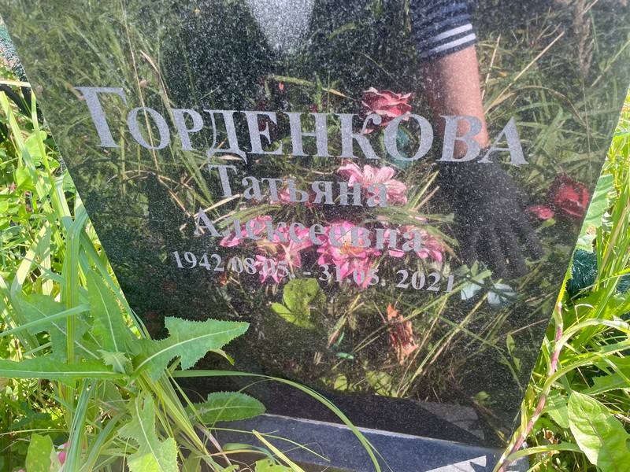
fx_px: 473
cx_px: 315
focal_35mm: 26
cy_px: 236
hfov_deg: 67.3
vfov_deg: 53.1
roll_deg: +4.4
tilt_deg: -36.5
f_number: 1.6
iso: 32
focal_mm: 4.2
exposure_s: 1/204
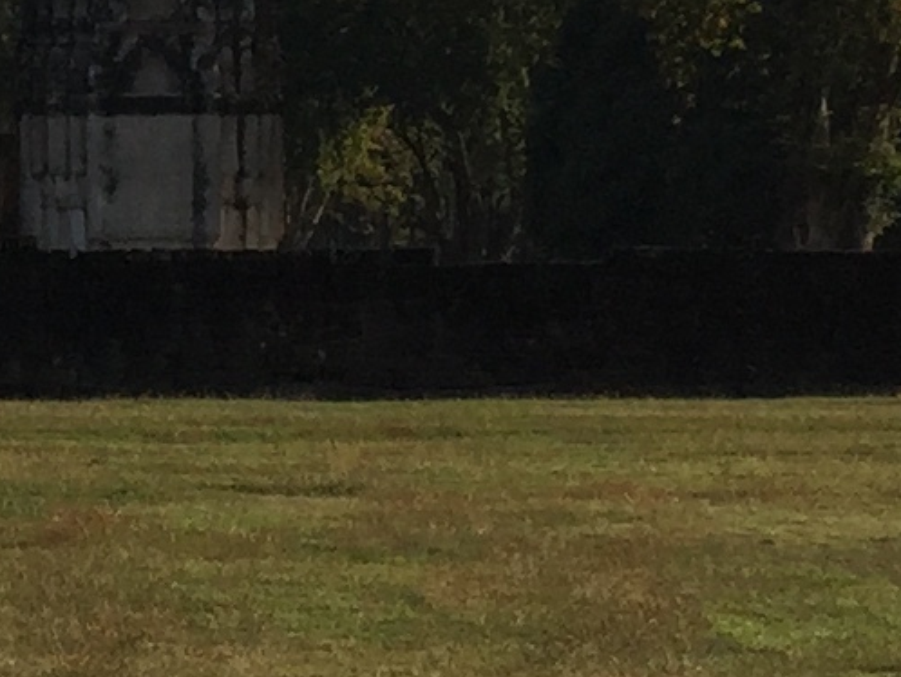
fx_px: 4948
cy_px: 94
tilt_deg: +2.4
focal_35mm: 190
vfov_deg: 7.8
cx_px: -183
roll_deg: -0.6
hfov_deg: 10.2
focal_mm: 4.15
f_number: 2.2
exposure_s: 1/2198
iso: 32
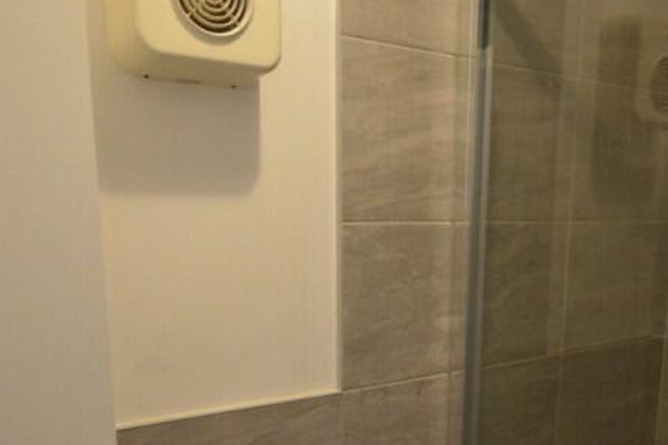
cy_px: 353
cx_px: 384
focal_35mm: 34
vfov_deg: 37.5
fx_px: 631
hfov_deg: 55.6
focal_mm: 10
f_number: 4
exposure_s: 1/30
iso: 2200
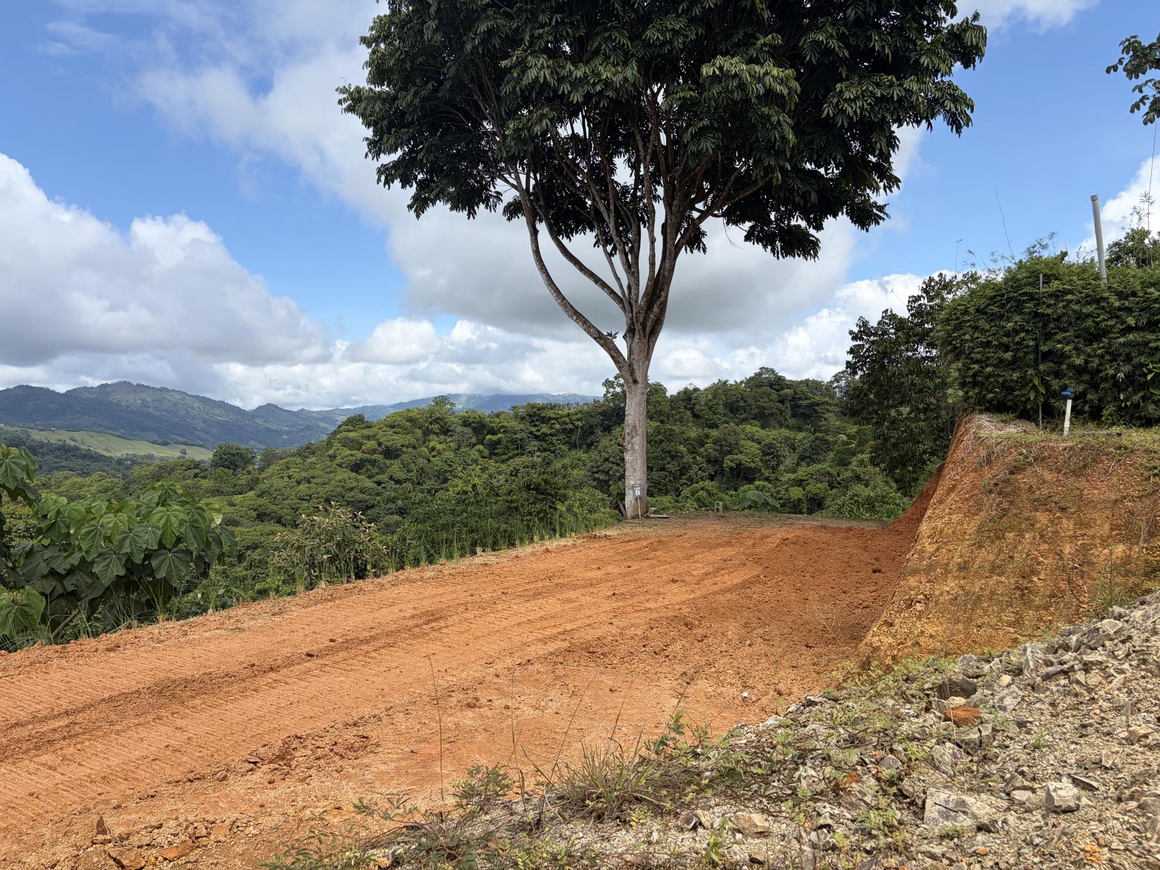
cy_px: 435
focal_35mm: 26
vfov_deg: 53.1
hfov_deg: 67.3
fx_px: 871
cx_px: 580
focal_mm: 5.96
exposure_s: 1/3831
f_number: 1.6
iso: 50
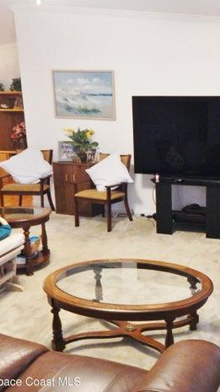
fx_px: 343
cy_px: 198
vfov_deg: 59.5
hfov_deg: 32.6
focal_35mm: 33
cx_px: 222
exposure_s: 1/30
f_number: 3
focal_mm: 4
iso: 320
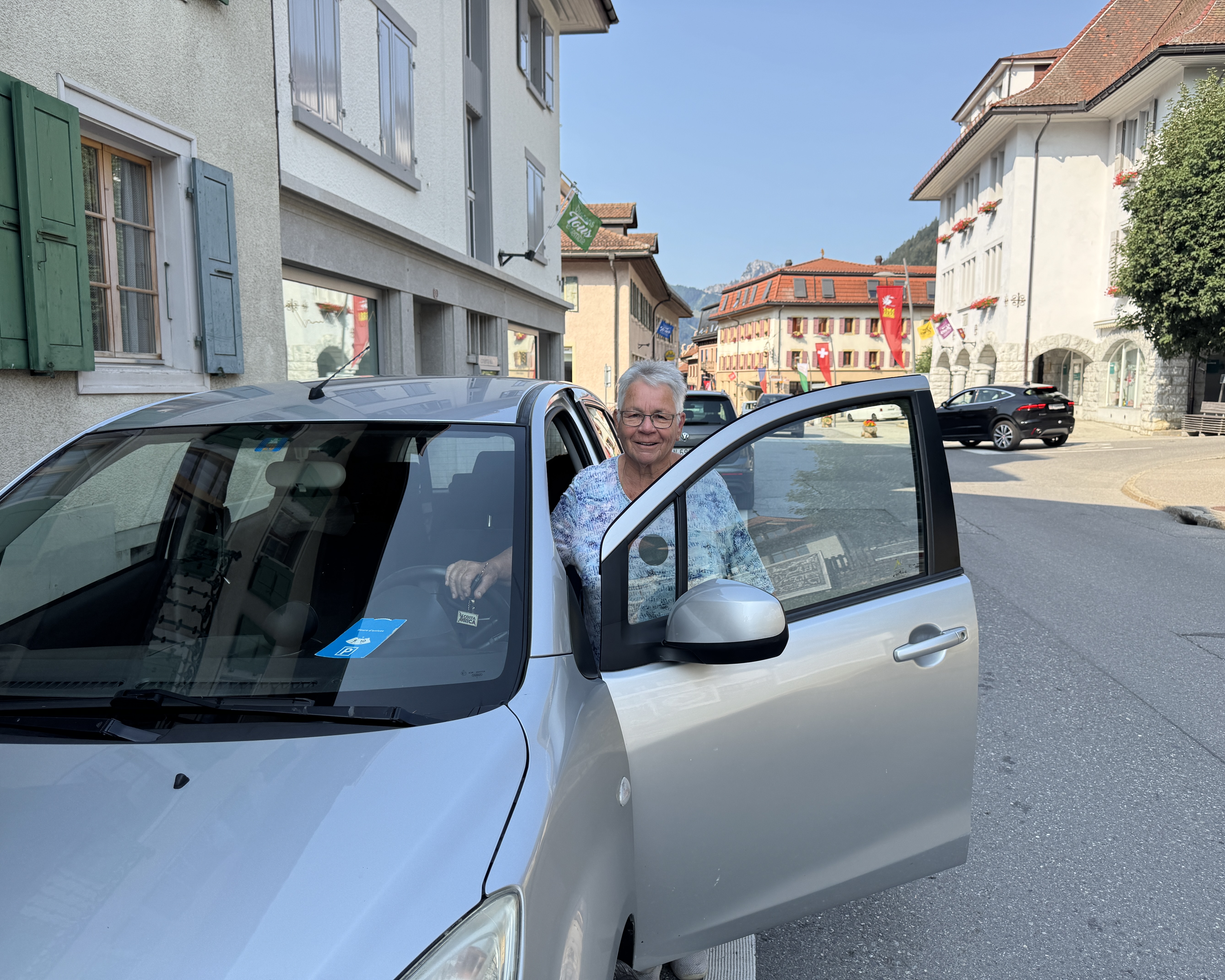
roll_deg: +0.2
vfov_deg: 56.8
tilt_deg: -6.4
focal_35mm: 25
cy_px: 490
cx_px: 643
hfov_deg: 68.1
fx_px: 906
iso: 80
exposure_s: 1/2105
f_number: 1.78
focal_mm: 6.76
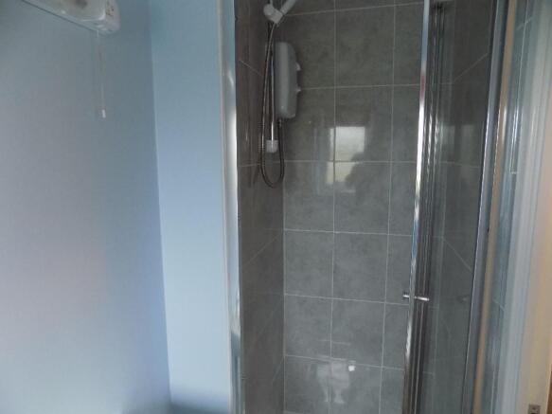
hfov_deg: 73.9
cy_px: 207
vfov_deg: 58.9
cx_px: 276
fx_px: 367
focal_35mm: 23
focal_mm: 4
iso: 360
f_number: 3.1
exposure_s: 1/30
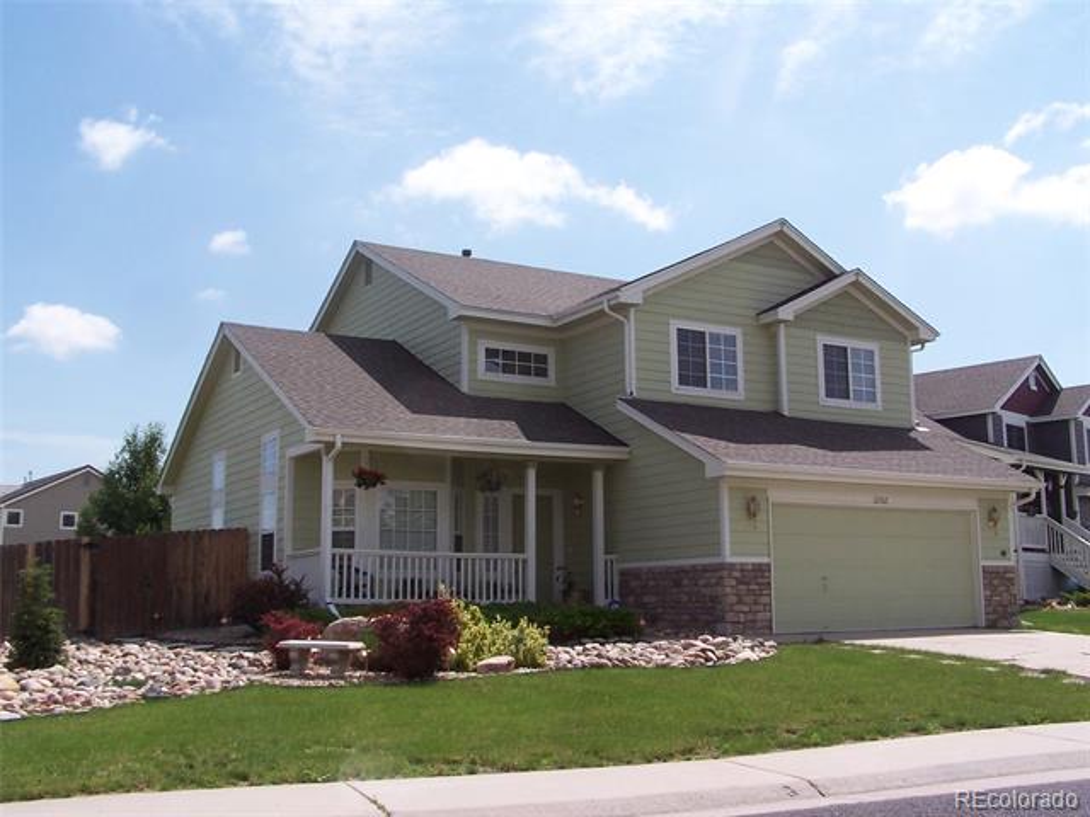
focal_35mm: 38
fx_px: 1197
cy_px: 408
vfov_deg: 37.7
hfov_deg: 49.0
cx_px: 545
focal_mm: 6.3
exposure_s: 1/500
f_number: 5.6
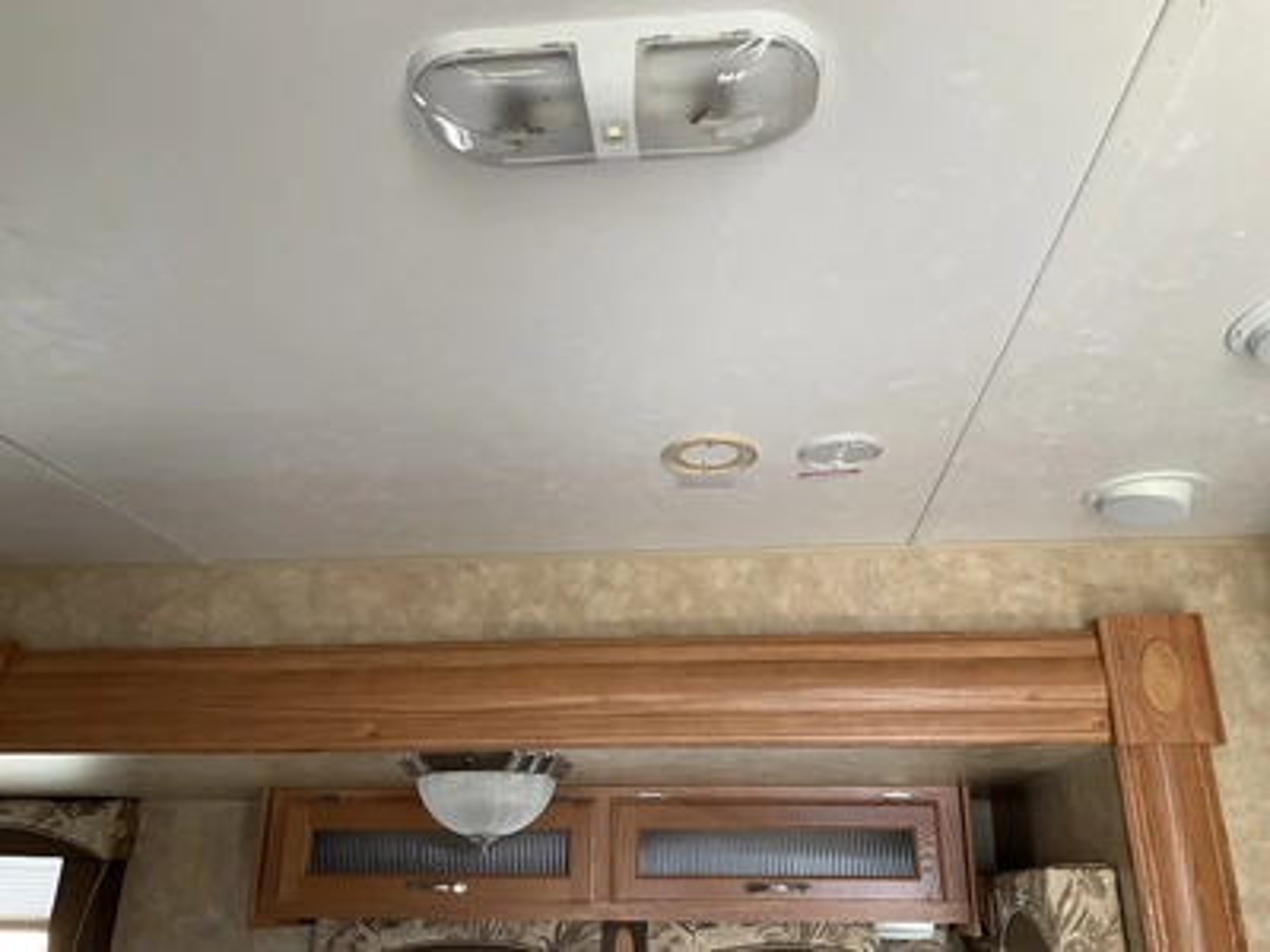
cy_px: 476
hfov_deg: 61.7
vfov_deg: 48.2
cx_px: 635
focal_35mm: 29
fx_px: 1064
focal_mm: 3
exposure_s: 1/122
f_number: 1.8
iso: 50
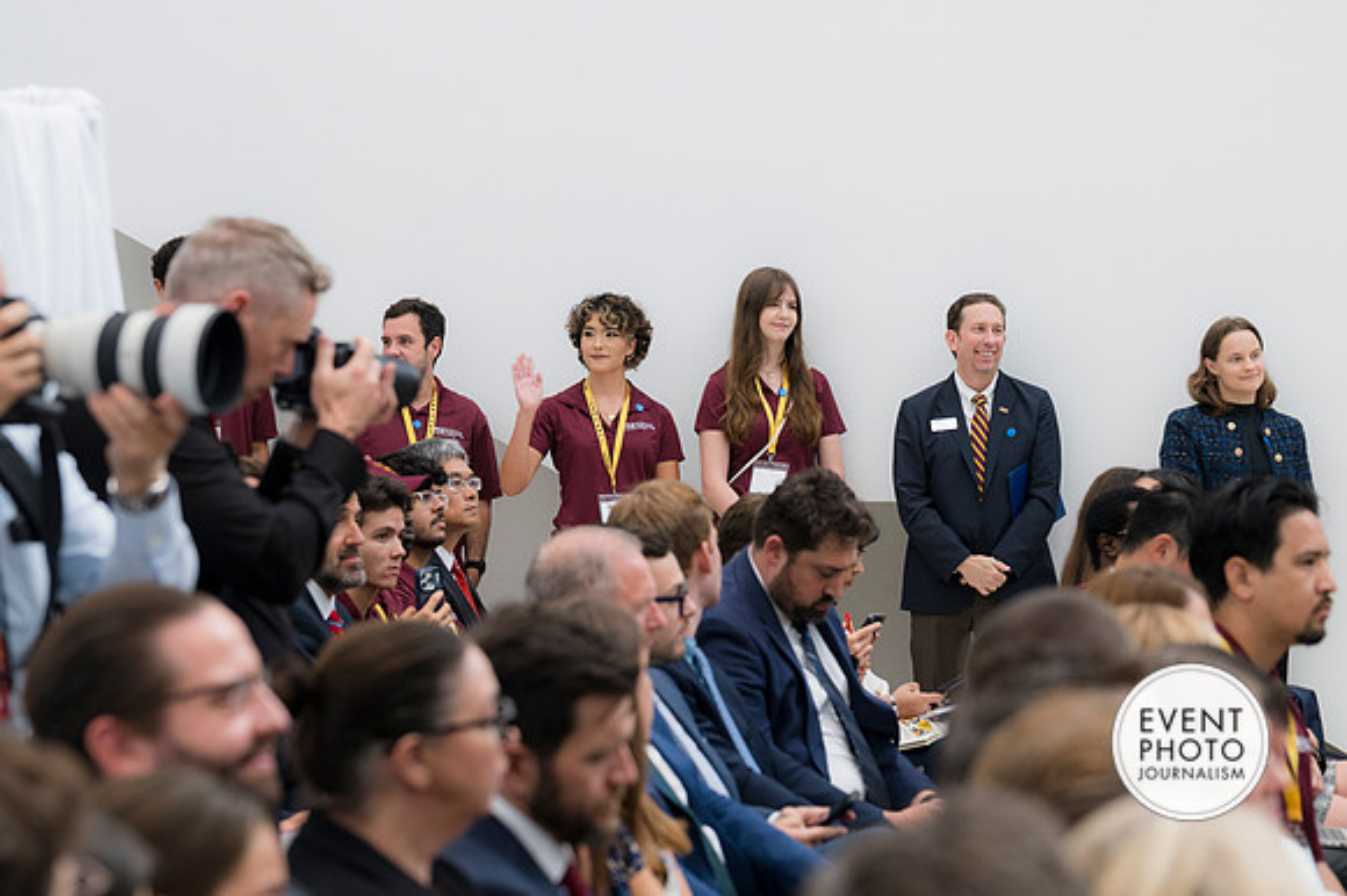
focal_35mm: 135
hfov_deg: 15.2
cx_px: 674
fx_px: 5048
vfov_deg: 10.1
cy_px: 448
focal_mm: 90
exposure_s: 1/160
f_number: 4
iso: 180
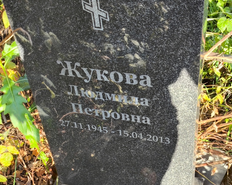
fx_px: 364
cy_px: 92
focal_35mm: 53
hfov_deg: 35.4
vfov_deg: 28.6
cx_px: 121
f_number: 1.7
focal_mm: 4.71
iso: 50
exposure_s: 1/165
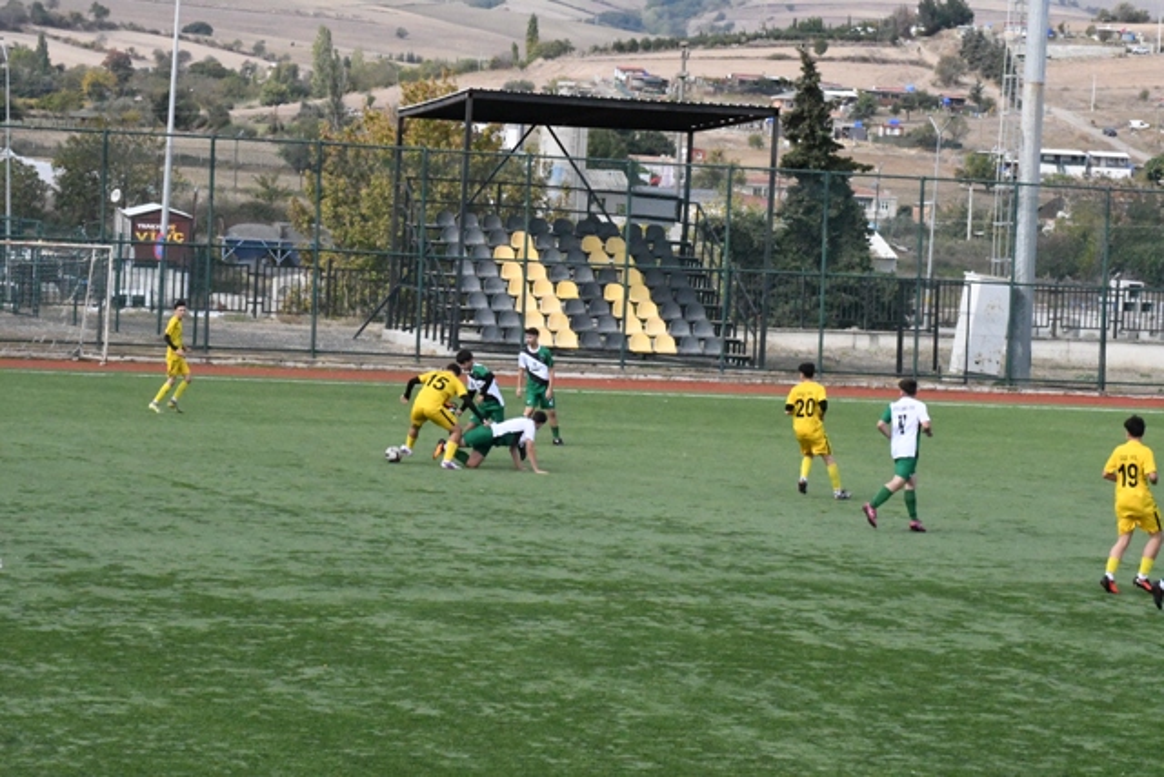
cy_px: 388
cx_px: 582
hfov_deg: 14.4
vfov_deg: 9.7
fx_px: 4592
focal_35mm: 142
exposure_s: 1/4000
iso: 16000
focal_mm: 95
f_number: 16
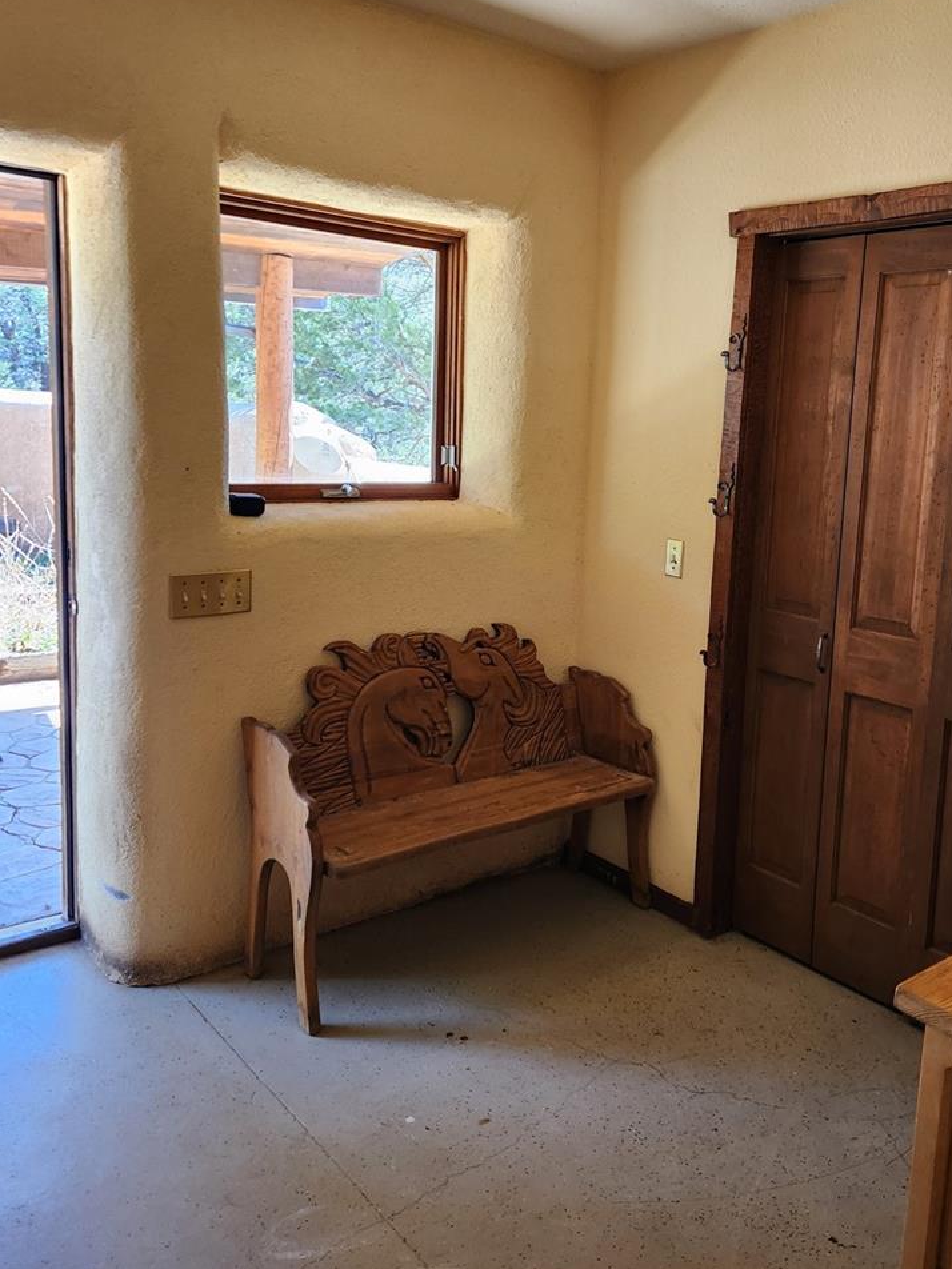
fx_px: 1063
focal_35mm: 29
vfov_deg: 61.5
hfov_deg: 47.9
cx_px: 577
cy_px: 569
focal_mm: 5.4
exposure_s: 1/180
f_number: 1.8
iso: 200
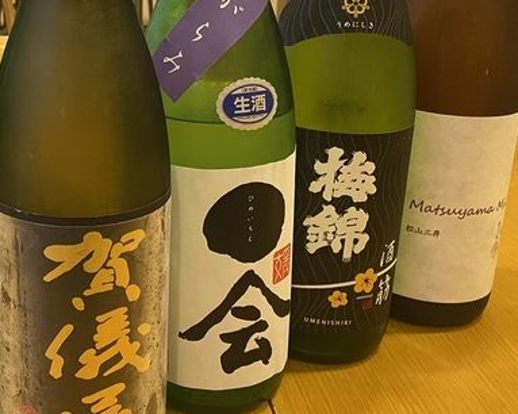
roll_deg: +0.0
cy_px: 120
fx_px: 827
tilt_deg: -17.1
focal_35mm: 54
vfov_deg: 27.8
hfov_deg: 33.3
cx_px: 75
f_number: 1.8
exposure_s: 1/60
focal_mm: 4.25
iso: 320
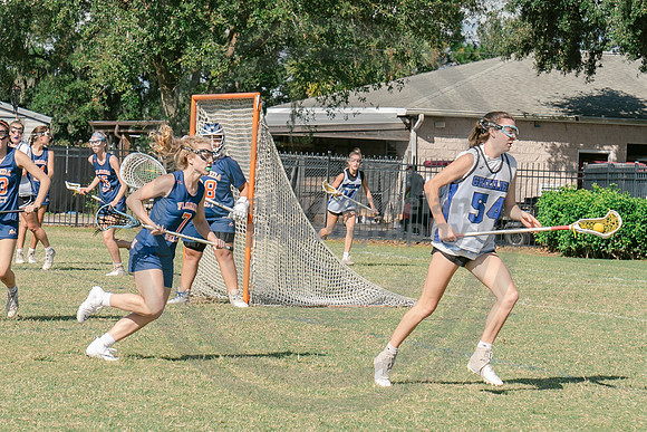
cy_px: 199
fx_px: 3325
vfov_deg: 7.4
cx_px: 183
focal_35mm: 185
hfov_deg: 11.1
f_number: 5.6
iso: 250
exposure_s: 1/1250
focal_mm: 70
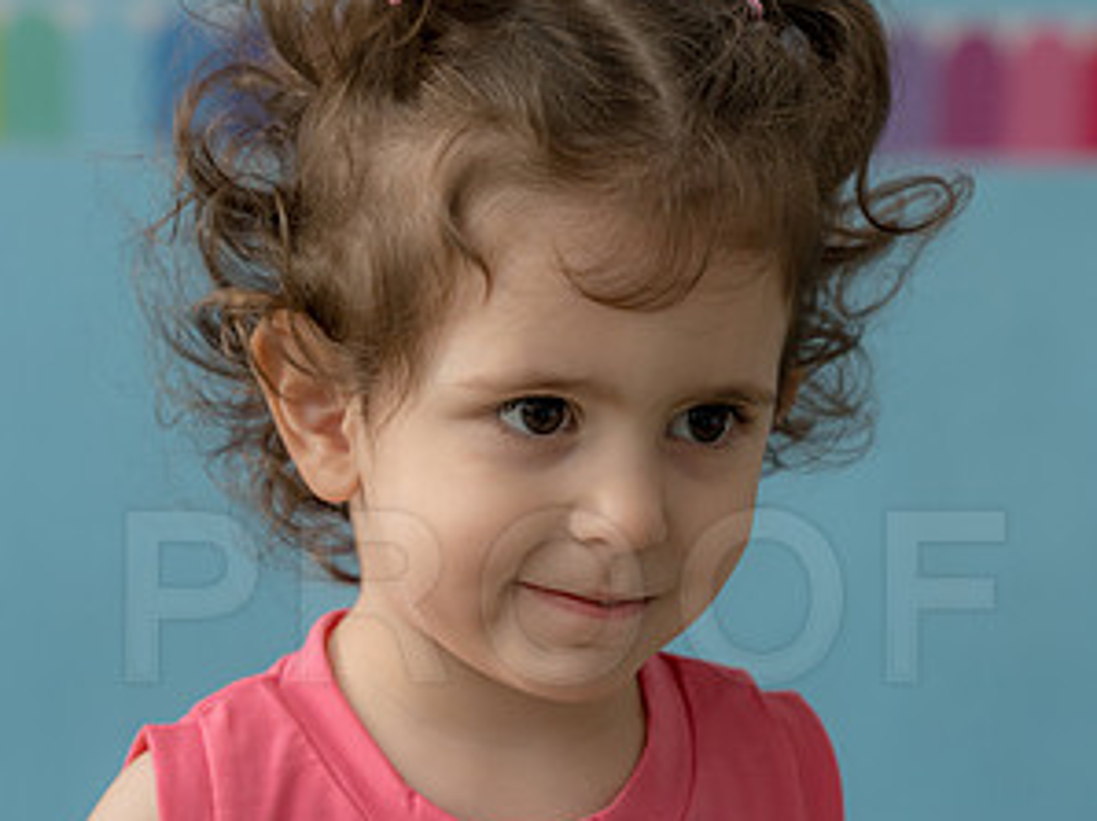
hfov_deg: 13.1
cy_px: 604
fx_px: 4781
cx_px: 548
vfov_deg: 9.8
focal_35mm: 151
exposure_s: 1/160
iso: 1600
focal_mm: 104
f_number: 5.6
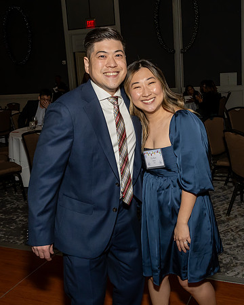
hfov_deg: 39.1
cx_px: 154
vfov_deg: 48.2
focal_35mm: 38
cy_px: 145
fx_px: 341
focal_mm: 17
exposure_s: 1/250
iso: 1000
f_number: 7.1
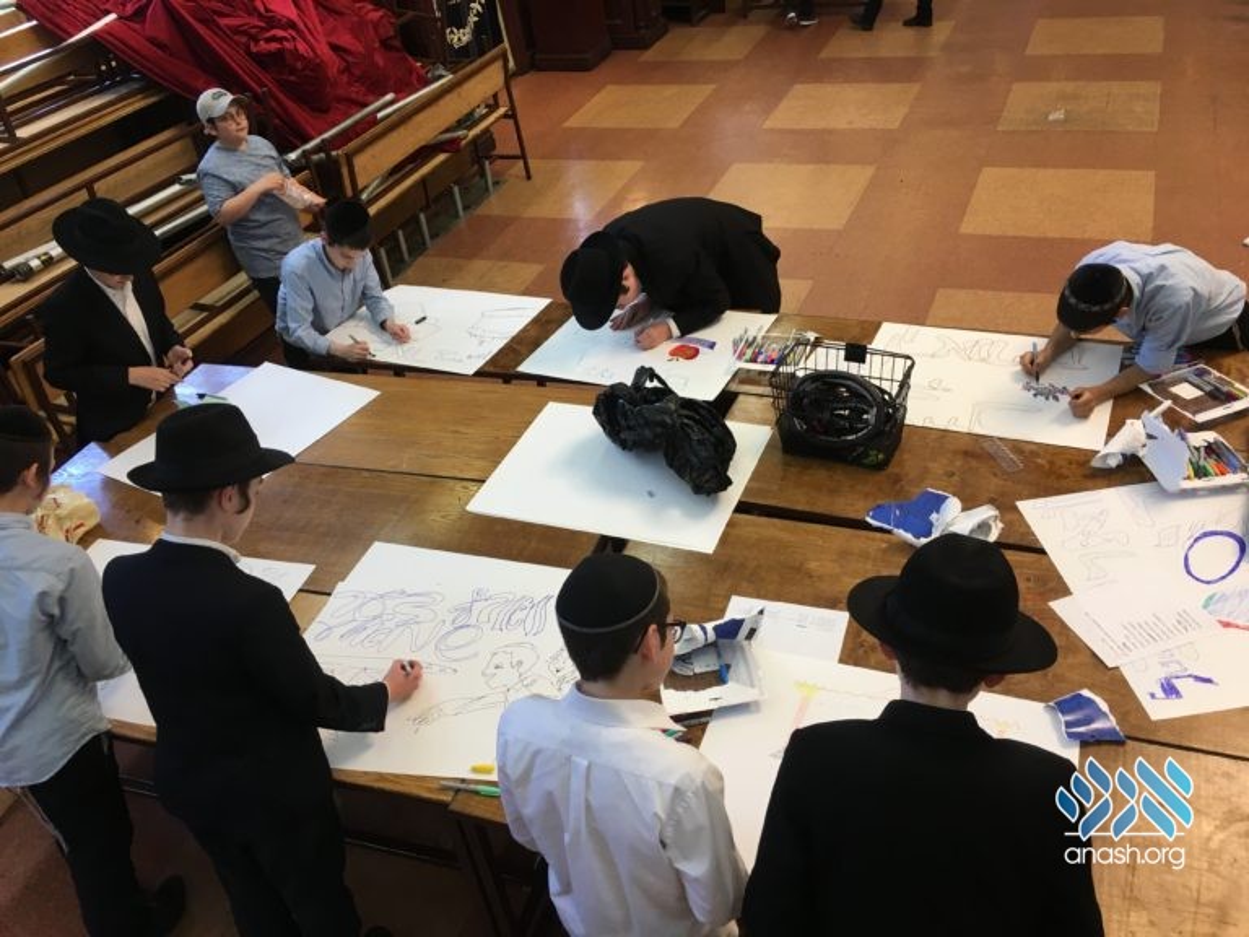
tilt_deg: -34.0
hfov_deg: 61.7
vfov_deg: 48.2
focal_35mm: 29
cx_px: 624
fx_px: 1046
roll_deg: +8.5
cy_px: 468
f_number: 2.2
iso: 40
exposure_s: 1/30
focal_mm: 4.15
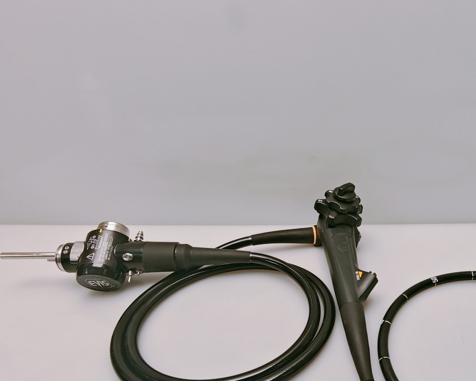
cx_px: 341
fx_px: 380
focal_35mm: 27
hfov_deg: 61.4
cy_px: 257
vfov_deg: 52.1
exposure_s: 1/50
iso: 100
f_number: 2
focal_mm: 1.82
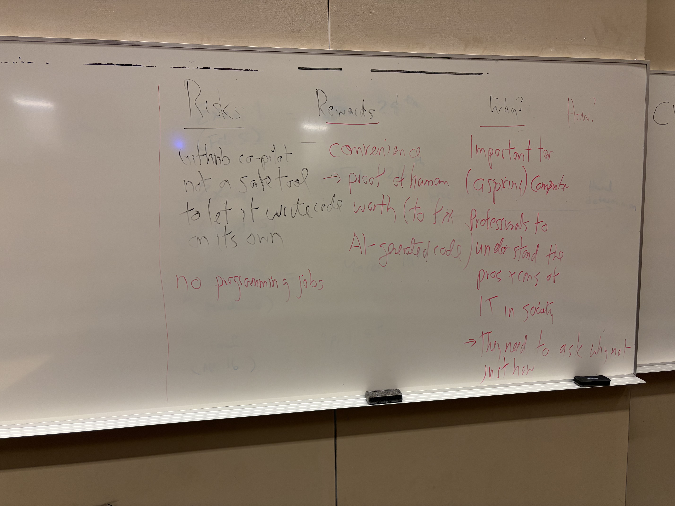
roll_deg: +1.4
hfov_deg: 67.3
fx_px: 507
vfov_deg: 53.1
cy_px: 253
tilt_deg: -4.8
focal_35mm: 26
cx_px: 338
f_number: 1.6
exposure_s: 1/60
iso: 160
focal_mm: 5.96
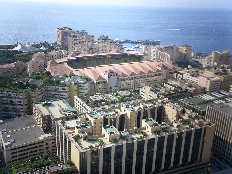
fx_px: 248
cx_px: 116
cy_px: 87
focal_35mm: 37
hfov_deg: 50.1
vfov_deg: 38.7
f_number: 3.5
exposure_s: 1/640
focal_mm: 5.6
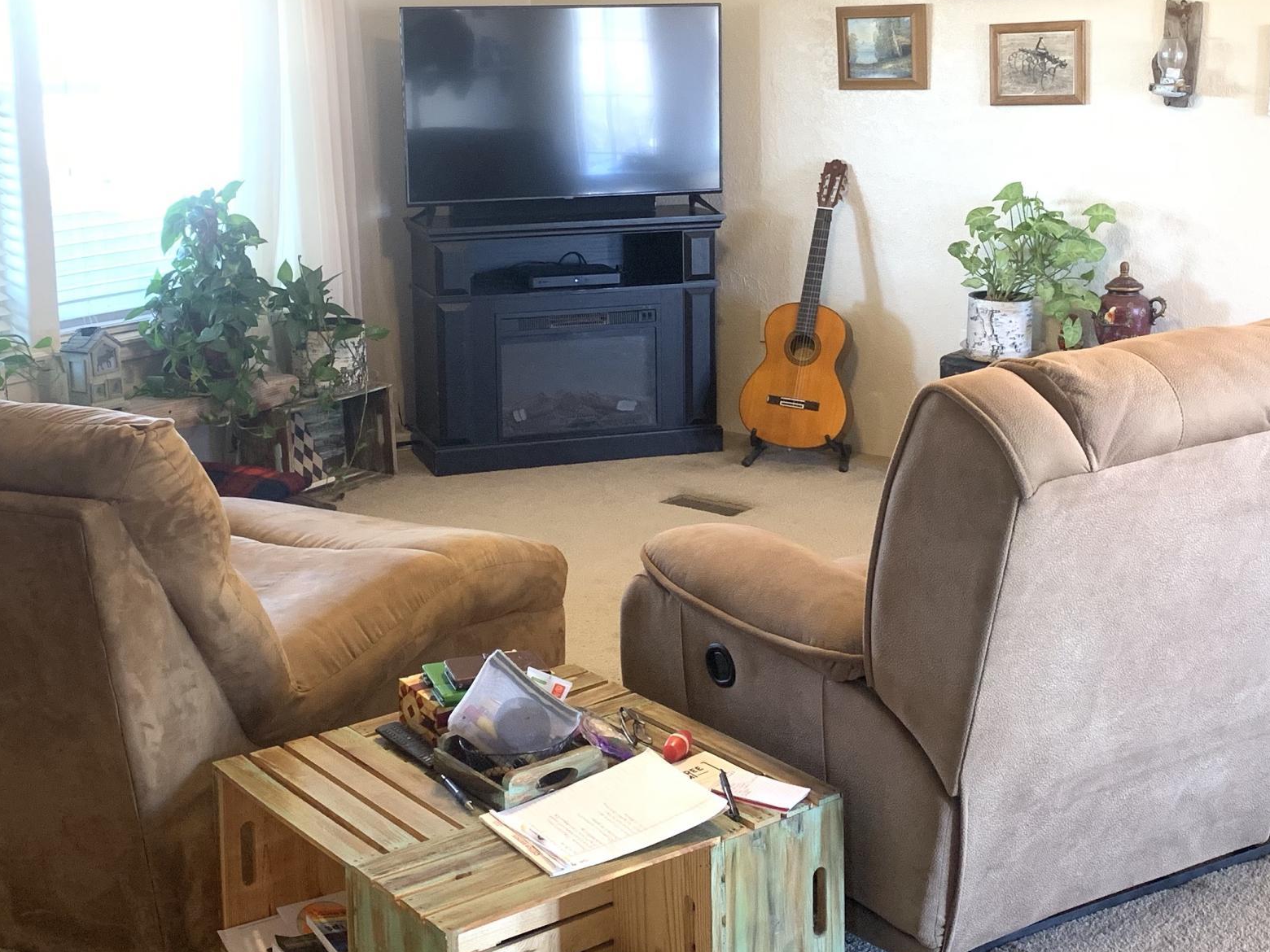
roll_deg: +0.6
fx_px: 1834
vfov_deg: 28.9
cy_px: 312
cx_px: 606
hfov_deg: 38.2
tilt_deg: -10.2
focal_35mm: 50
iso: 250
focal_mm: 4.25
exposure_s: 1/60
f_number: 1.8
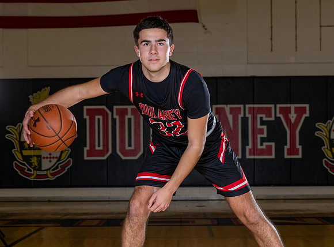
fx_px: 930
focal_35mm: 97
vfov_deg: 15.1
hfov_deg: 20.4
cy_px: 131
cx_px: 166
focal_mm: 70
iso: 400
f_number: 7.1
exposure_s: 1/100
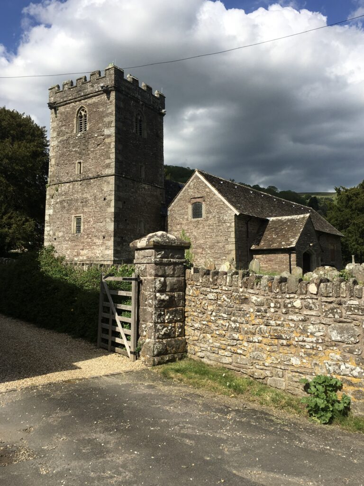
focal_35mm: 29
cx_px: 182
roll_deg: -2.0
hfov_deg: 48.2
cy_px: 243
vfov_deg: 61.7
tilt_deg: +3.9
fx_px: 407
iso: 25
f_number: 2.2
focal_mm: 4.15
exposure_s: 1/2137
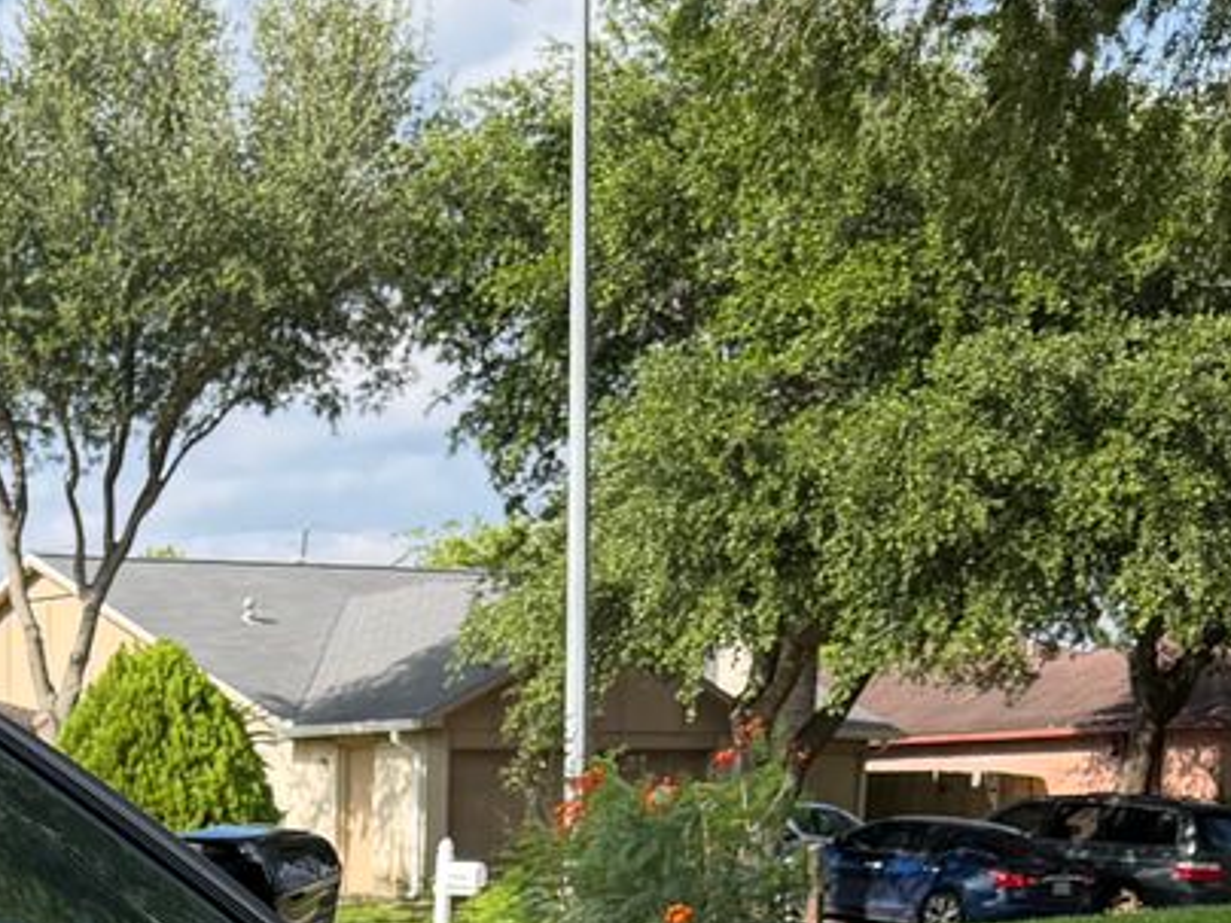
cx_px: -27
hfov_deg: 20.0
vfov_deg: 13.6
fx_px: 3378
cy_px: 1752
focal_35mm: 95
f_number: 1.78
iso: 100
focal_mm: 6.76
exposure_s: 1/1410
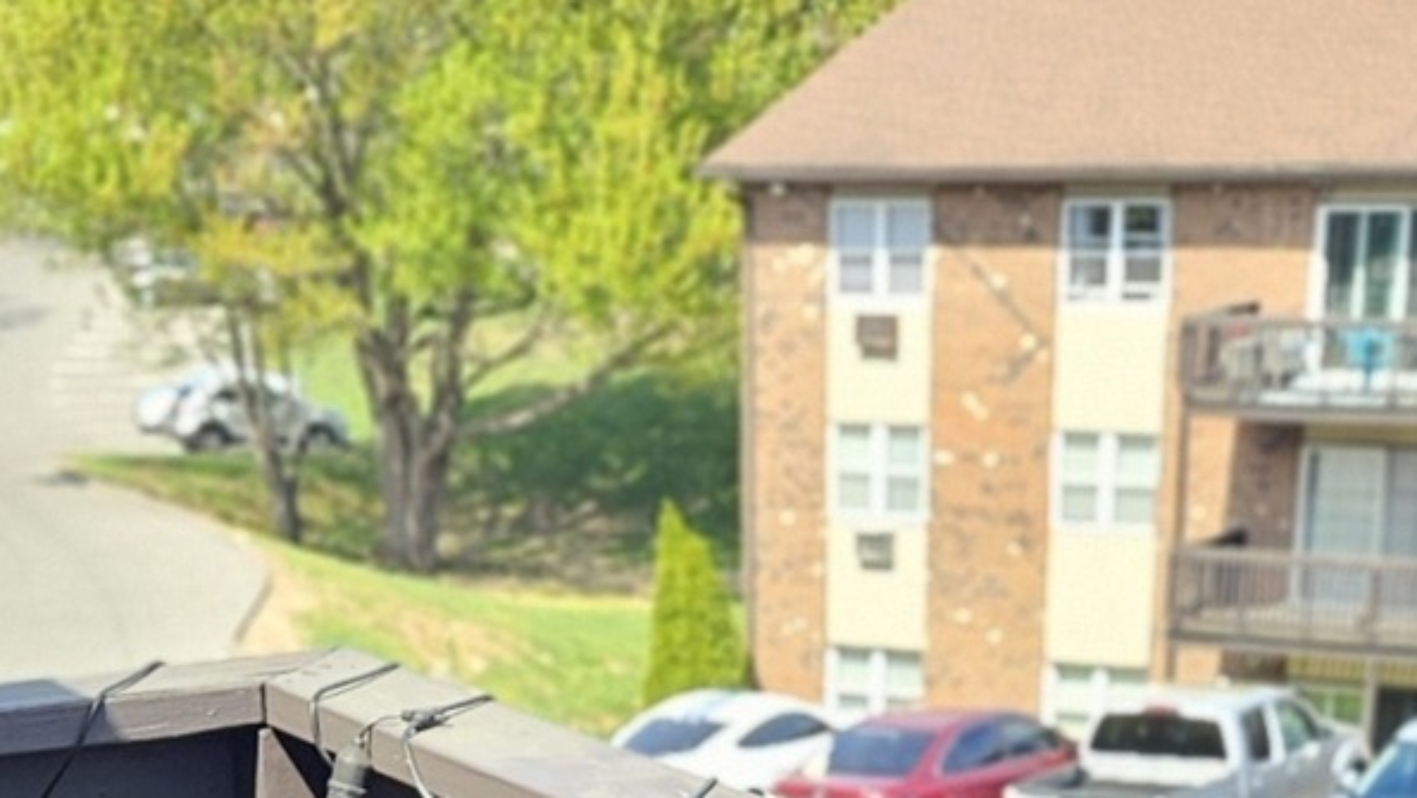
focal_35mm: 97
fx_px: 3645
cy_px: 2208
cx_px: 588
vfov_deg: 10.1
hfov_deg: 22.0
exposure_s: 1/289
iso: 25
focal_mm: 5.4
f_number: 1.8
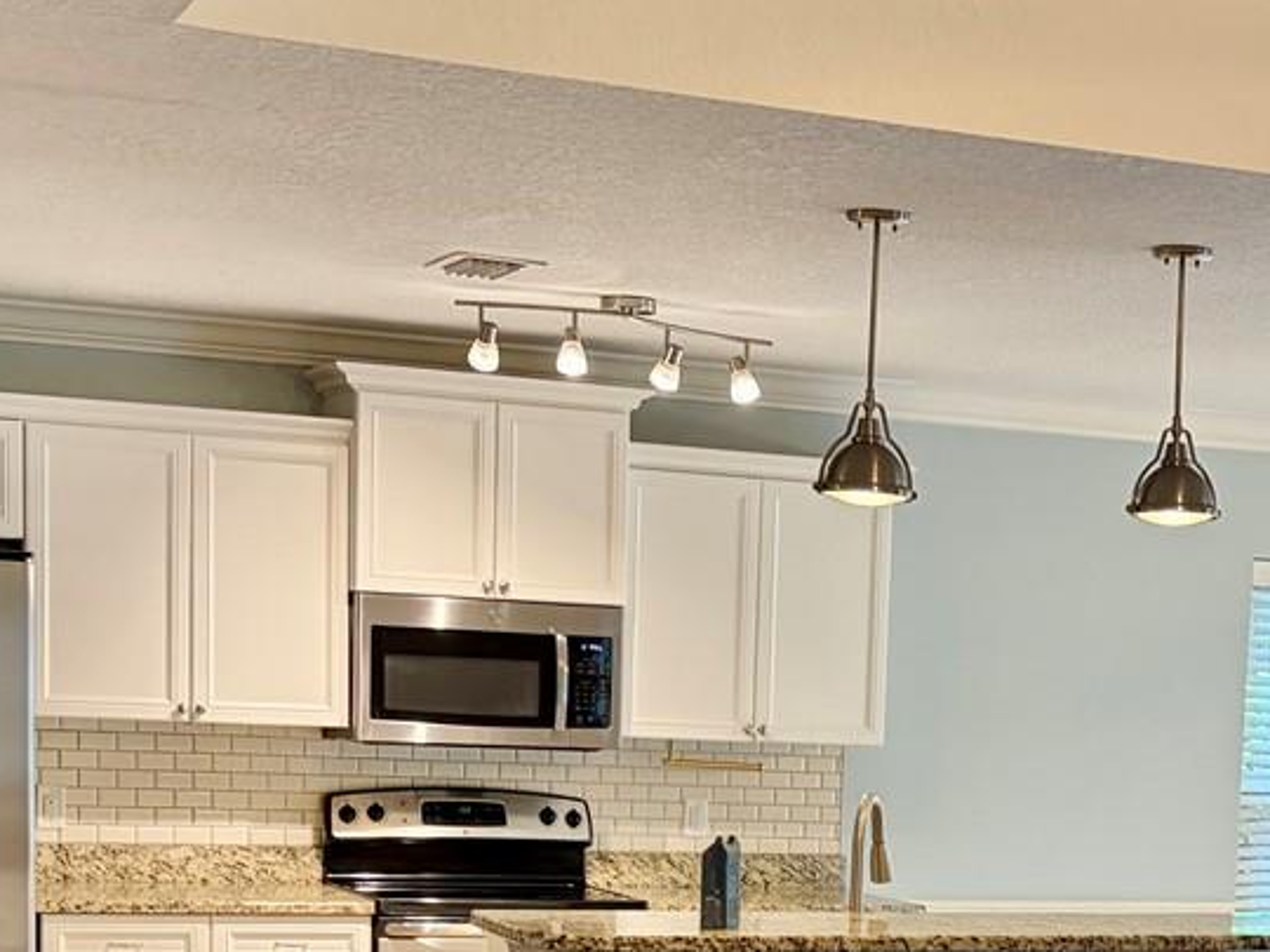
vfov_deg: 18.5
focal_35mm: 77
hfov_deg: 24.9
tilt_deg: -8.4
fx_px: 2825
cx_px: 1009
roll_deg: -1.9
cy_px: 1032
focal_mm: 5.96
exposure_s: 1/60
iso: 100
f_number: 1.6
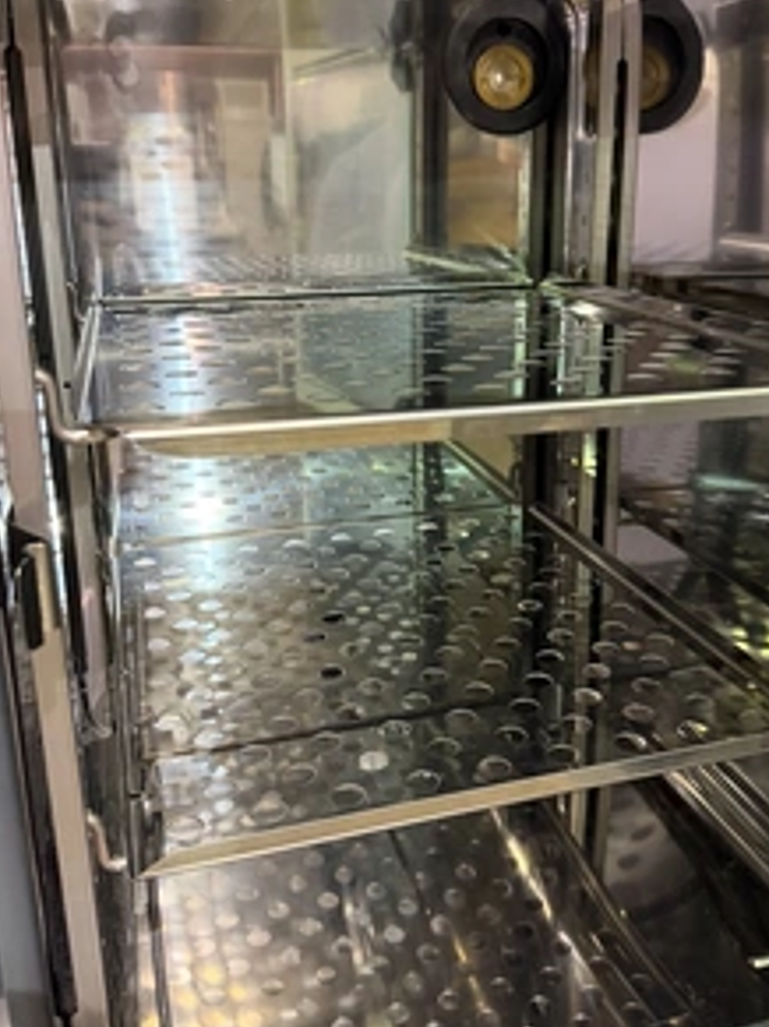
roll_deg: +0.9
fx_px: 978
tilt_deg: -13.4
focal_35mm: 33
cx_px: 416
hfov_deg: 42.9
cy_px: 452
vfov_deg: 55.2
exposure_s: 1/60
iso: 800
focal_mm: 6.76
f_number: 1.78
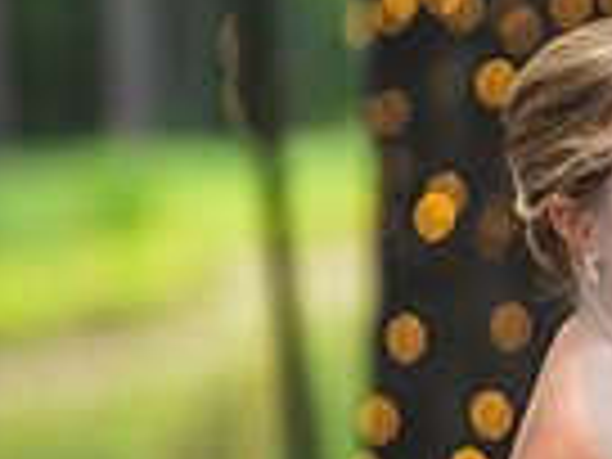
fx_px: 14533
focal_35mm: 822
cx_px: 1292
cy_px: 380
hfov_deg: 2.4
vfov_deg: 1.8
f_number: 2.8
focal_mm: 200
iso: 1000
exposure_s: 1/800
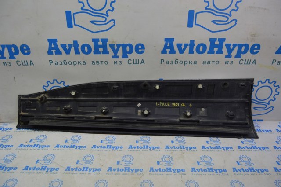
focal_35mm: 27
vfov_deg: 47.8
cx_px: 140
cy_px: 94
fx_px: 210
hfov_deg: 67.4
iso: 400
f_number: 4.5
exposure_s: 1/80
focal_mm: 18
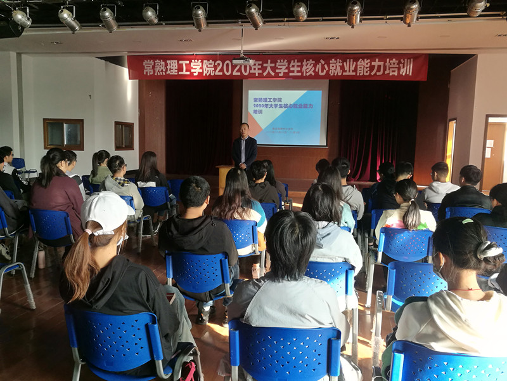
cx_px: 254
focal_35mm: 30
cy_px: 190
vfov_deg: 46.8
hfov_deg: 60.0
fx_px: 439
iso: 125
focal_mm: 4.5
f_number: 2.2
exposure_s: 1/50
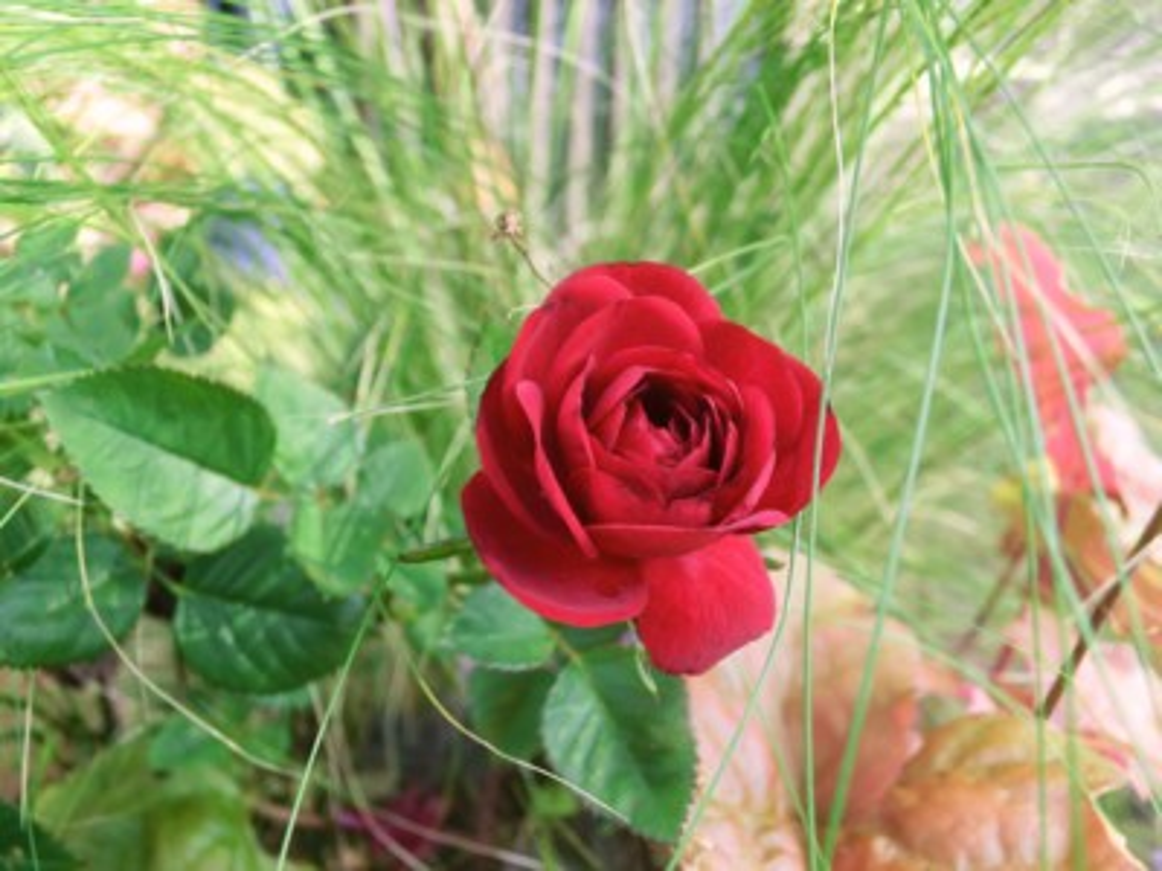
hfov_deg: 44.8
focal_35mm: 42
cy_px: 436
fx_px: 1410
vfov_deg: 34.3
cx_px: 581
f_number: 4
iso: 80
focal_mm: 7.38
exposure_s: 1/100
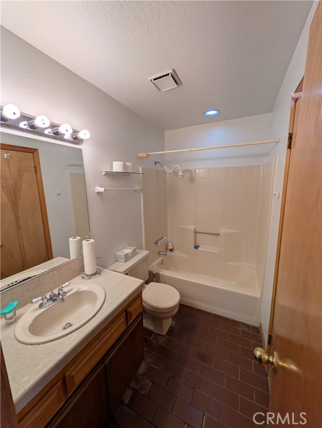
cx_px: 161
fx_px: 148
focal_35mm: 12
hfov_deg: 94.6
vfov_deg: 110.5
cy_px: 214
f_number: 1.7
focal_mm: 2.02
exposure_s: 1/364
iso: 34
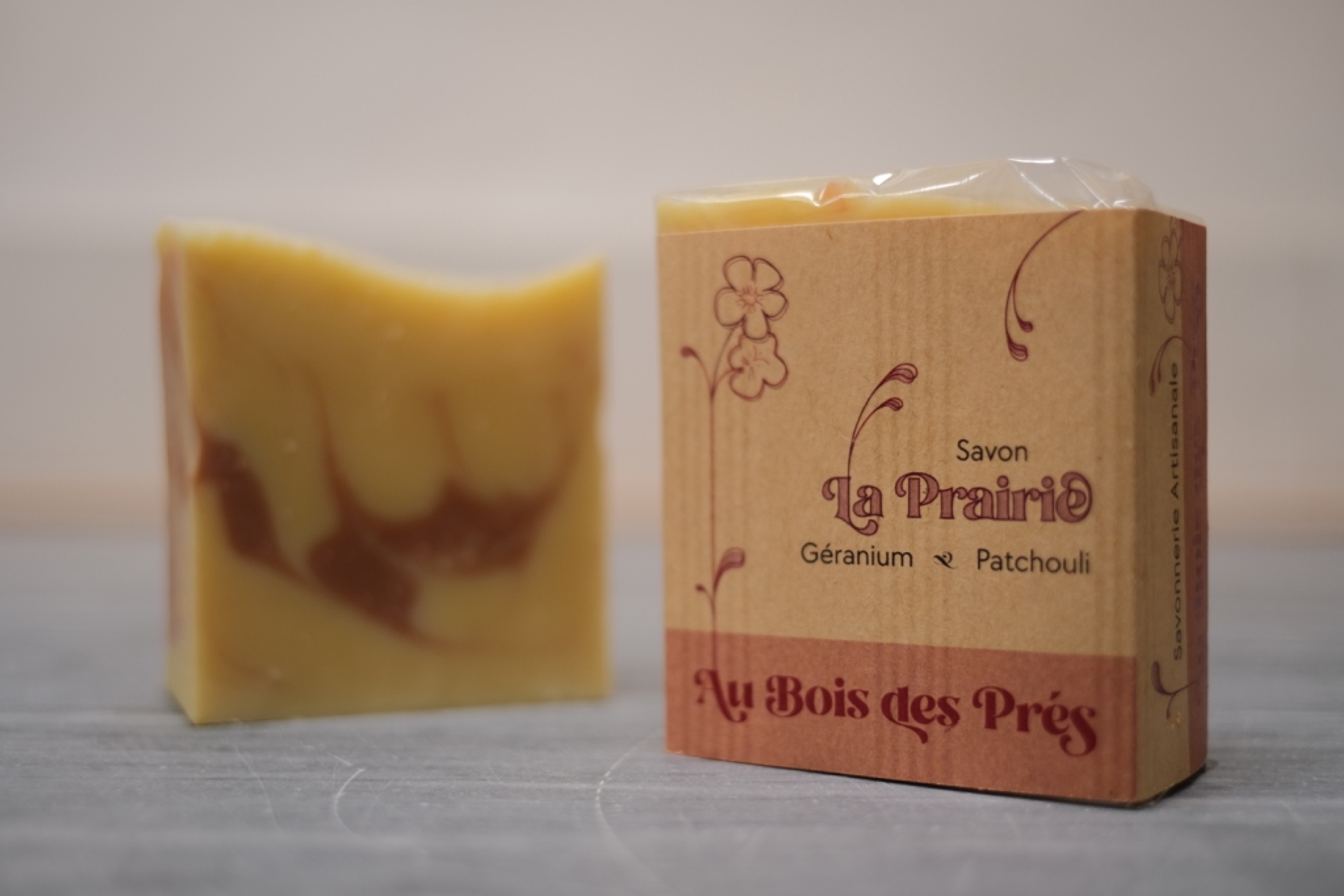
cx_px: 672
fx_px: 1531
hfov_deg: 47.4
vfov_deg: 32.6
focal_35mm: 41
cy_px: 448
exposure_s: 1/110
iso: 160
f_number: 2.2
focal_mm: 27
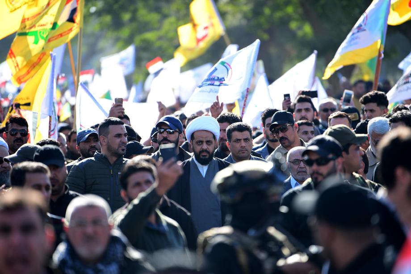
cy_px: 137
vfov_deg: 6.9
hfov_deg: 10.3
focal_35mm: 200
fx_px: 2283
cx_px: 206
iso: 200
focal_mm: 200
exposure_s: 1/640
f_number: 3.2
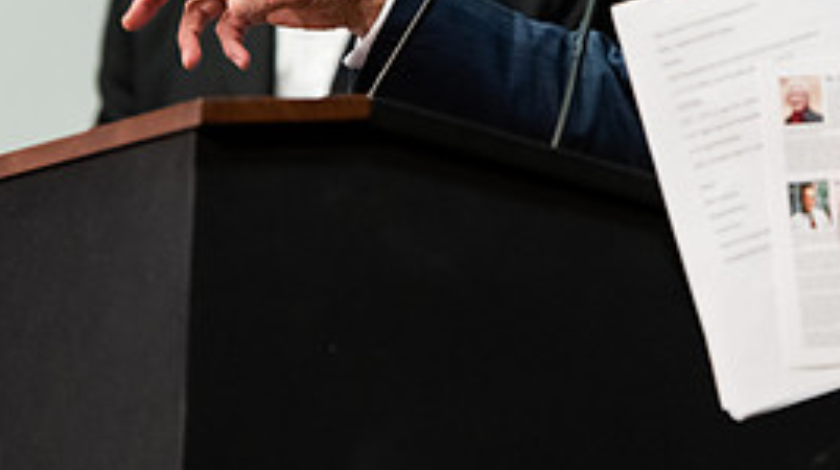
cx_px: 771
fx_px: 7075
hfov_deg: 6.8
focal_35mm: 318
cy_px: -39
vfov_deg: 3.8
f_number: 3.2
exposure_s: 1/200
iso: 2500
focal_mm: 140
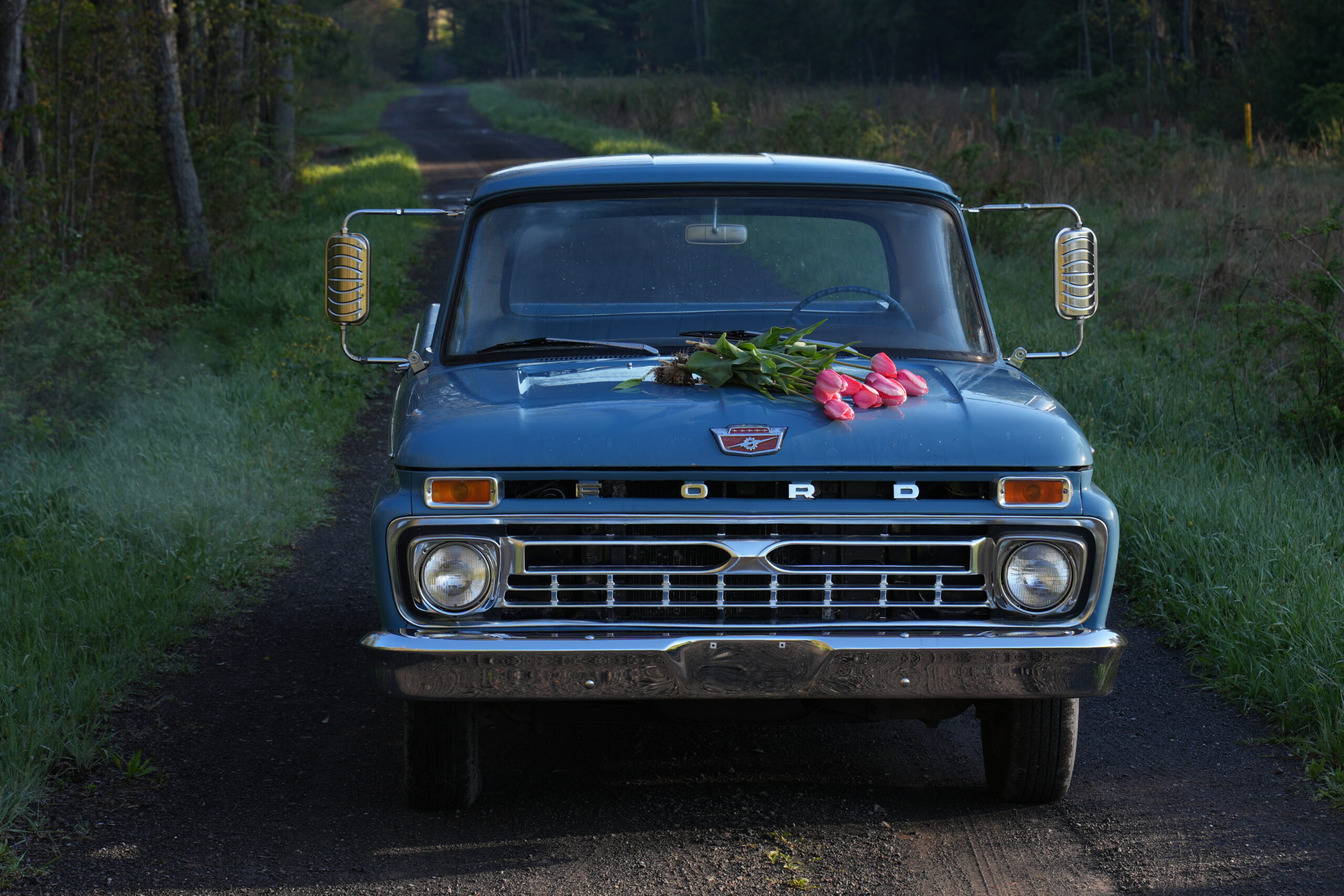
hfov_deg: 19.5
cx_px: 672
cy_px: 448
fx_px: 3920
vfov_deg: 13.0
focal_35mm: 105
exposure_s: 1/125
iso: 125
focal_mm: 70
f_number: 5.6
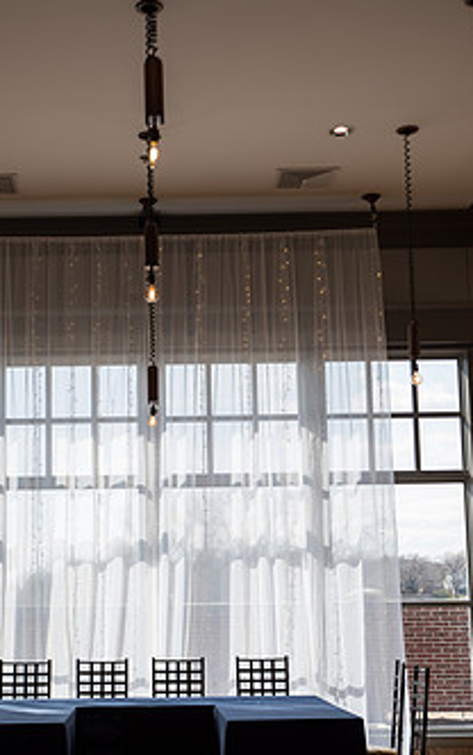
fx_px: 1194
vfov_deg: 35.0
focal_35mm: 58
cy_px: 450
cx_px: 143
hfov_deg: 22.3
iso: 31
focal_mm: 42
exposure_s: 1/200
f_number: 3.5
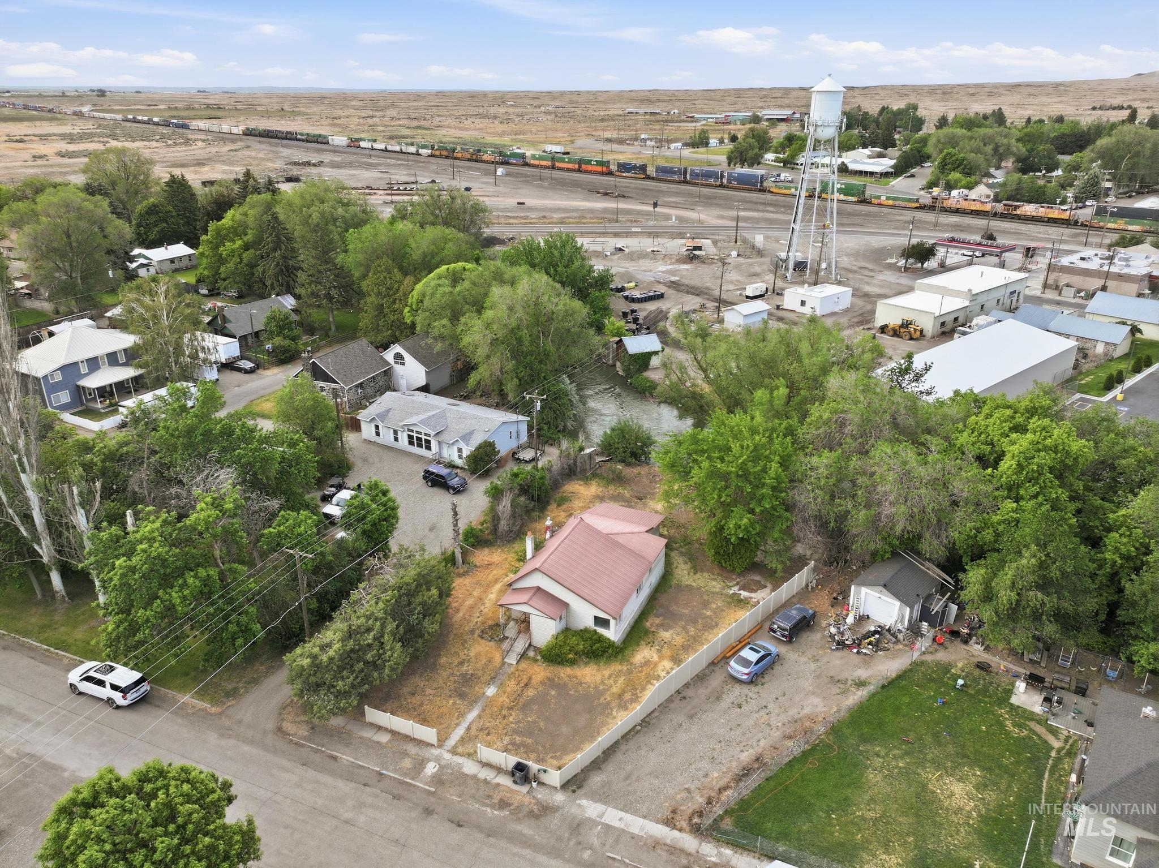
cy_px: 434
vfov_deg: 56.8
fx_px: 803
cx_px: 580
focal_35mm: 24
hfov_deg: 71.6
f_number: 2.8
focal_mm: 12.3
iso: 160
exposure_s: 1/800
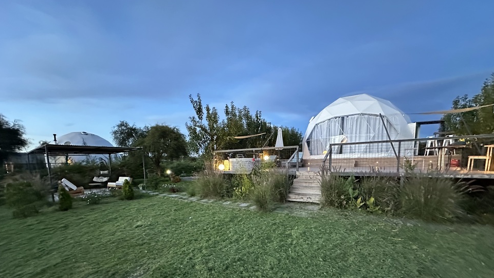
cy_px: 188
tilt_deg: -7.3
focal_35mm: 16
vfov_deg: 65.1
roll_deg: +1.4
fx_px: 210
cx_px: 254
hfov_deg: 99.3
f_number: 2.2
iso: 1250
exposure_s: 1/59
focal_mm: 2.22
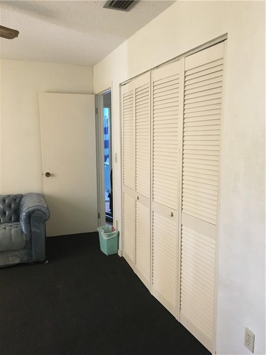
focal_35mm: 29
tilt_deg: -7.1
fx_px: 297
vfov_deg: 61.7
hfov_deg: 48.2
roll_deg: +0.5
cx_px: 133
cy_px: 178
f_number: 2.2
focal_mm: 4.15
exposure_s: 1/15
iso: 250
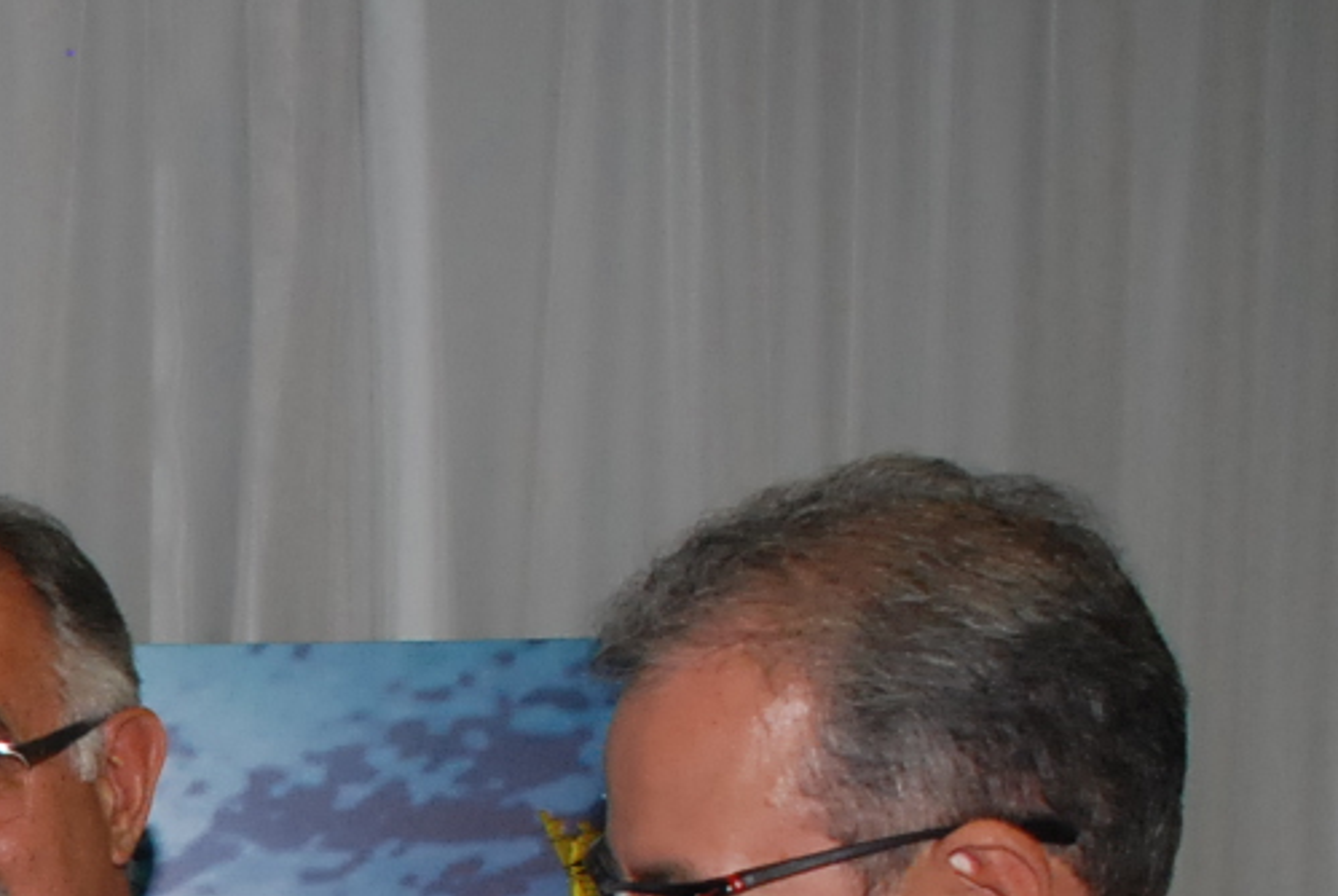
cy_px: 1422
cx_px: -874
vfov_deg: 10.3
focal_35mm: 128
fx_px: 4763
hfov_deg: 14.5
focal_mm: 22
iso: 800
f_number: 8
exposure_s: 1/60
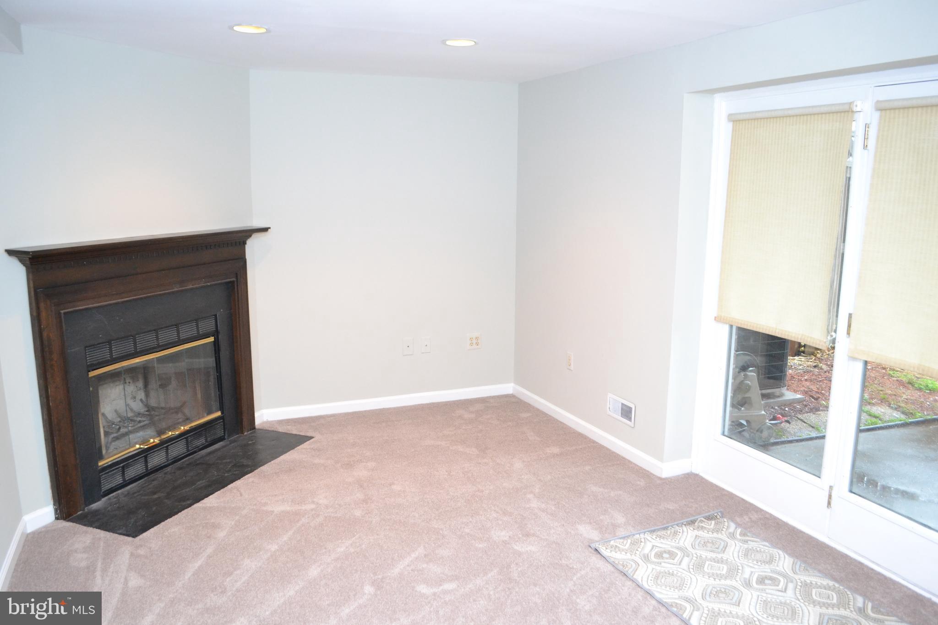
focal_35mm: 27
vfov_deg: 47.9
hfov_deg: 67.4
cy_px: 312
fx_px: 703
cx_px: 469
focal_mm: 18
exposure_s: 1/60
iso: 1800
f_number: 3.5
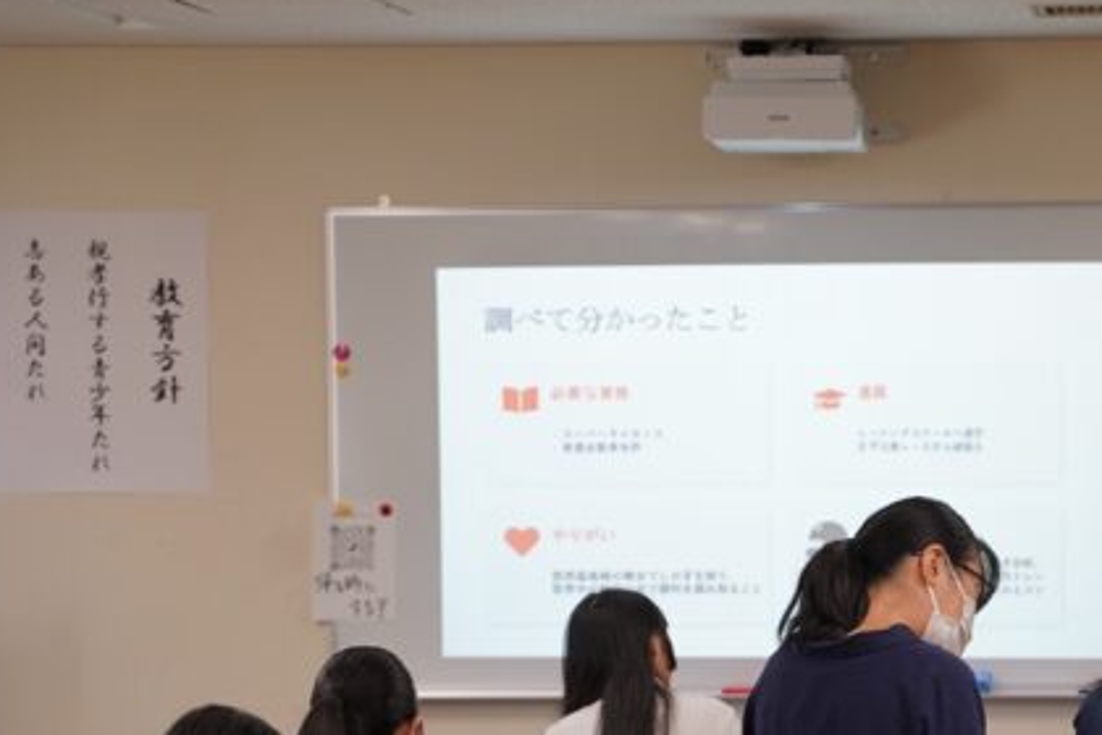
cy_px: 529
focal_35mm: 137
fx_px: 4193
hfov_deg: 14.9
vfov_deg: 10.0
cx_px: 847
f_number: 4
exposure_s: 1/160
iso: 640
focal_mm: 75
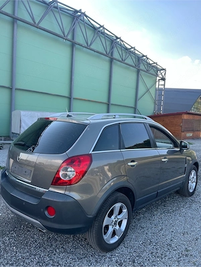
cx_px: 100
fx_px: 201
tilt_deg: -2.6
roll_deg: -3.5
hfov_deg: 53.1
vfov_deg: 67.3
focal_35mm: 26
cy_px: 134
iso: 50
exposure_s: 1/670
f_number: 1.5
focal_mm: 5.7
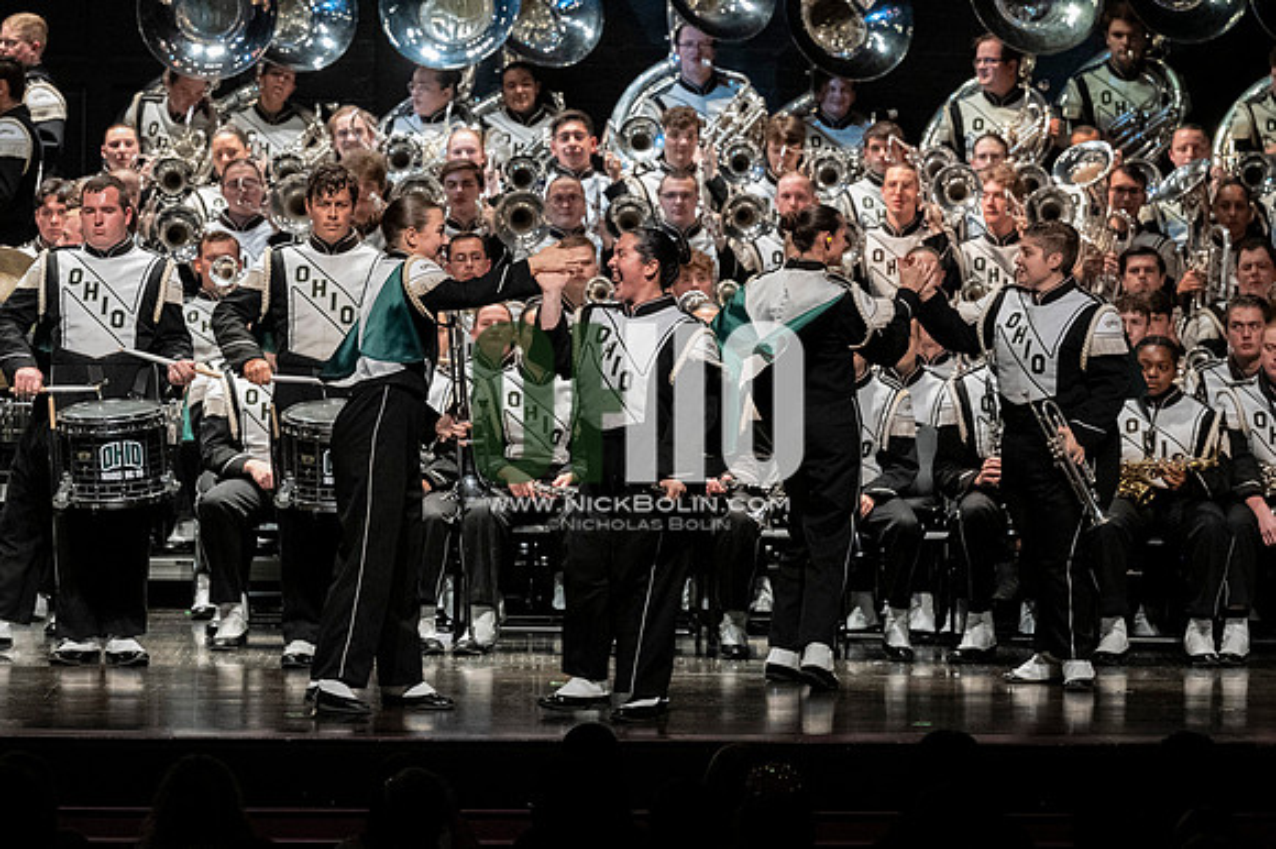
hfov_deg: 9.8
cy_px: 424
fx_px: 7439
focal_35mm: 210
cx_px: 638
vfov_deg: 6.5
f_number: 4
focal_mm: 140
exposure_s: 1/500
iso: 4000
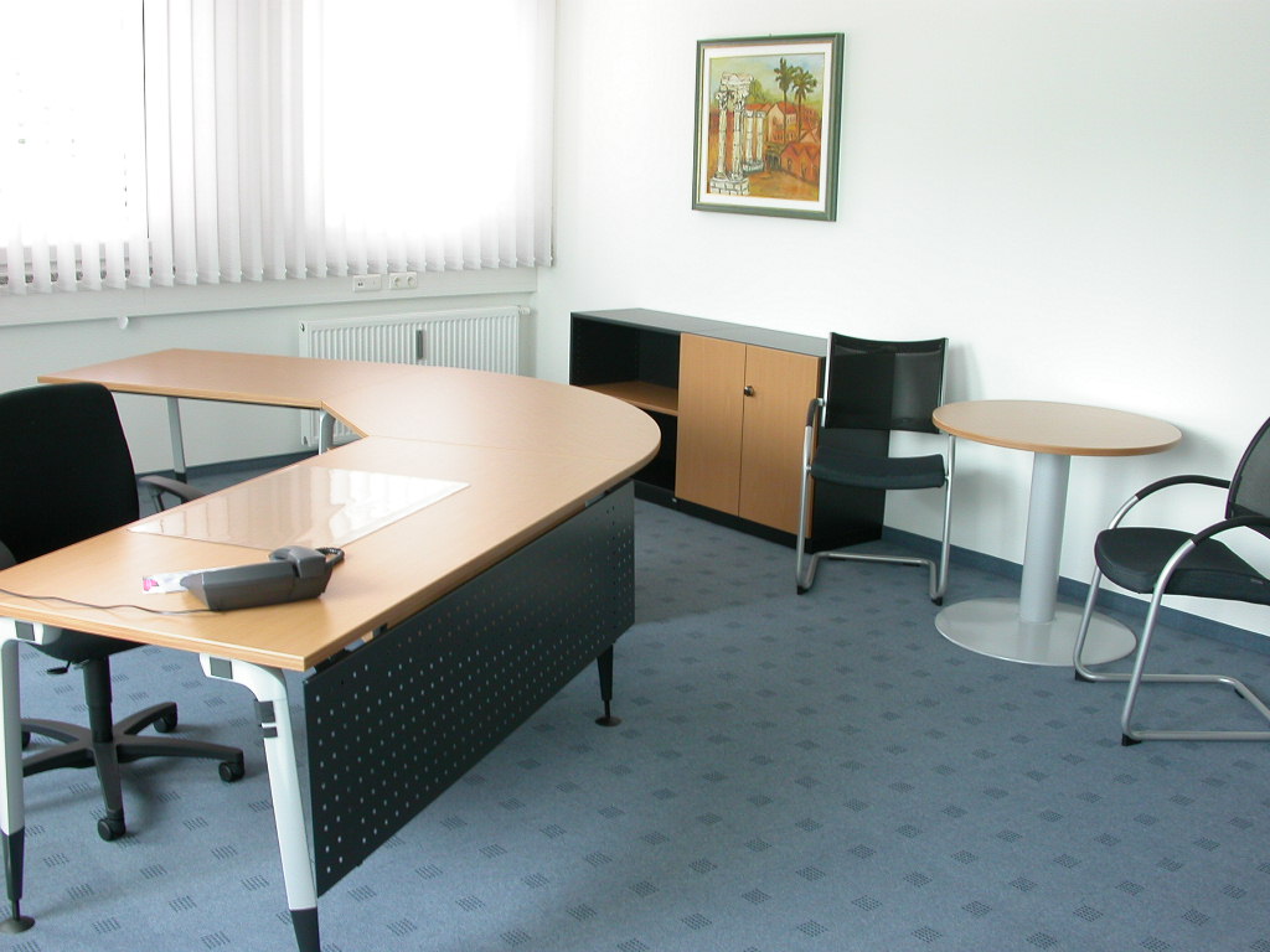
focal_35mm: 38
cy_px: 476
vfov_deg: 37.7
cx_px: 635
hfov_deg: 49.0
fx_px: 1394
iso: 100
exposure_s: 1/12.4
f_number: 4.2
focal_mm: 7.85
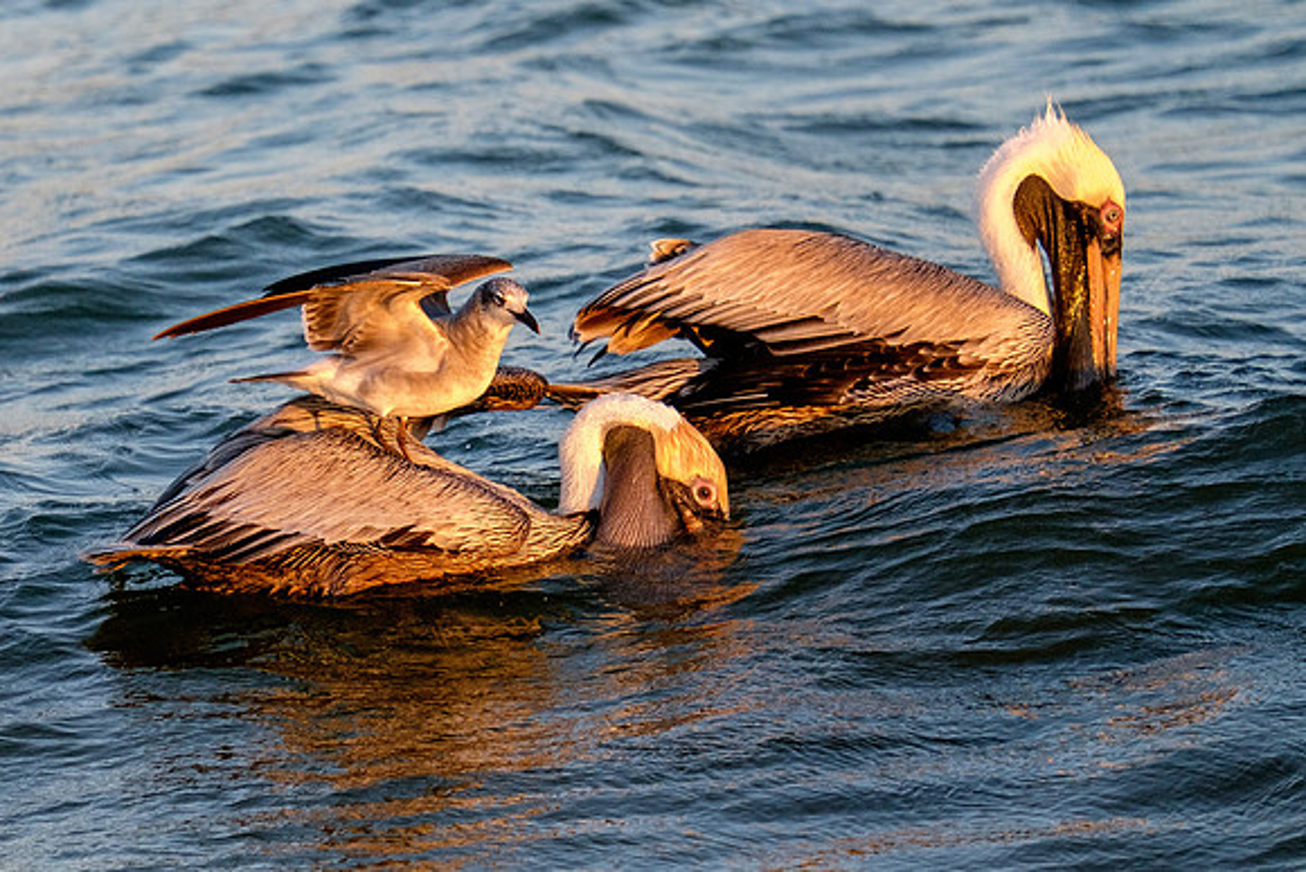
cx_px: 471
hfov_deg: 4.6
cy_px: 485
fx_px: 16381
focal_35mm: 451
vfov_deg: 3.0
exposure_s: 1/1000
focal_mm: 200
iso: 800
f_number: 5.6
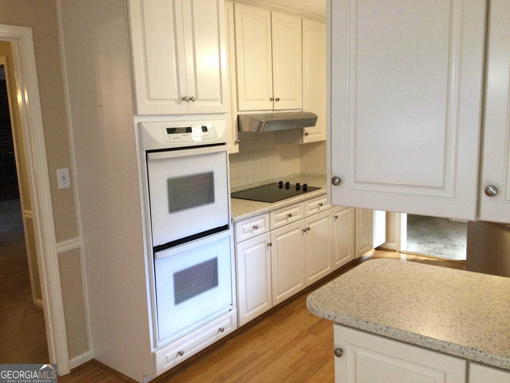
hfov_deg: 58.4
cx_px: 255
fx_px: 457
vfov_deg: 45.4
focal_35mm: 31
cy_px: 192
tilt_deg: -11.9
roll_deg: +2.3
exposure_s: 1/30
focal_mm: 3.3
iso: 80
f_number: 2.4
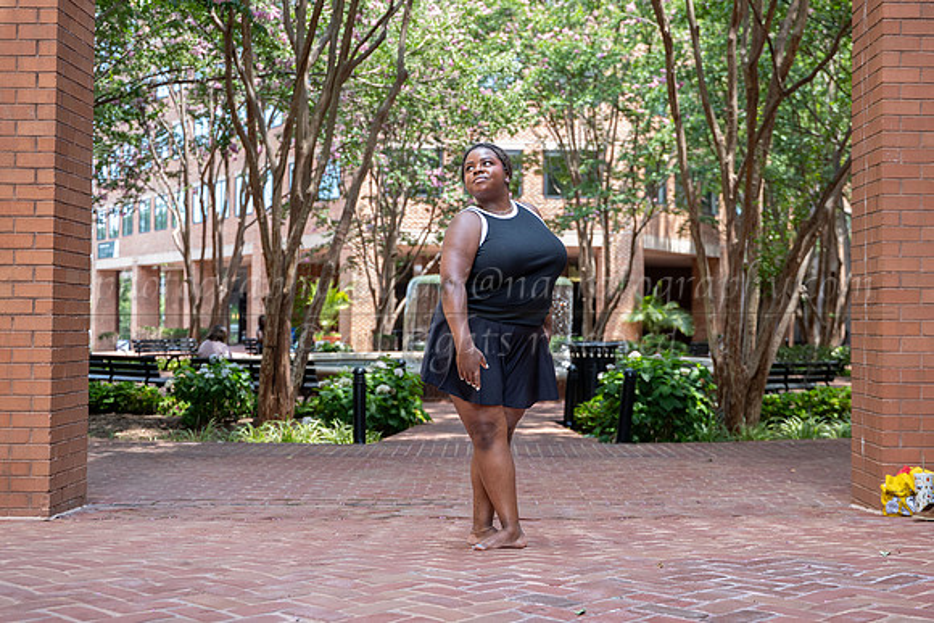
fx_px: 1285
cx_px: 511
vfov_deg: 27.3
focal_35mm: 50
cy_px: 285
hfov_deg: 39.9
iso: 400
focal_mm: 40
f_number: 3.2
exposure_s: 1/500
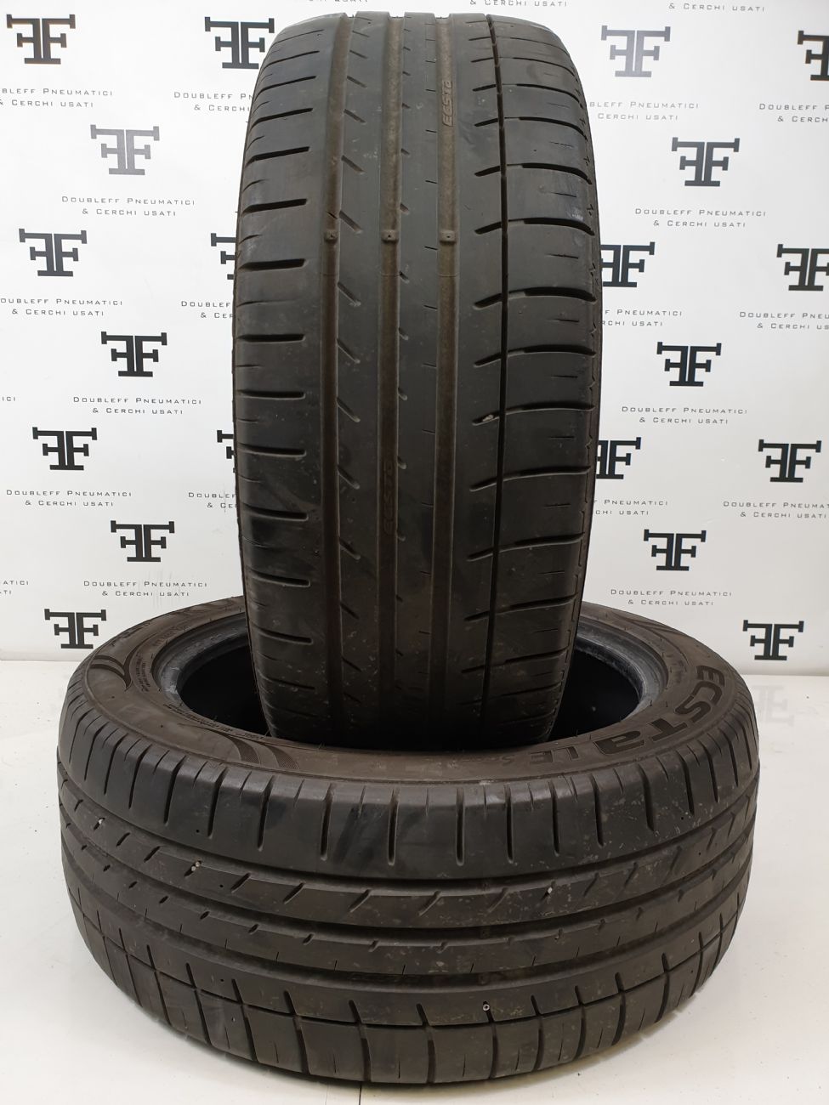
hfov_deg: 53.1
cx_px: 414
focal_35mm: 26
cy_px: 552
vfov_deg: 67.3
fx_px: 830
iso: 100
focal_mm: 4.3
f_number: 2.4
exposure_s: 1/50
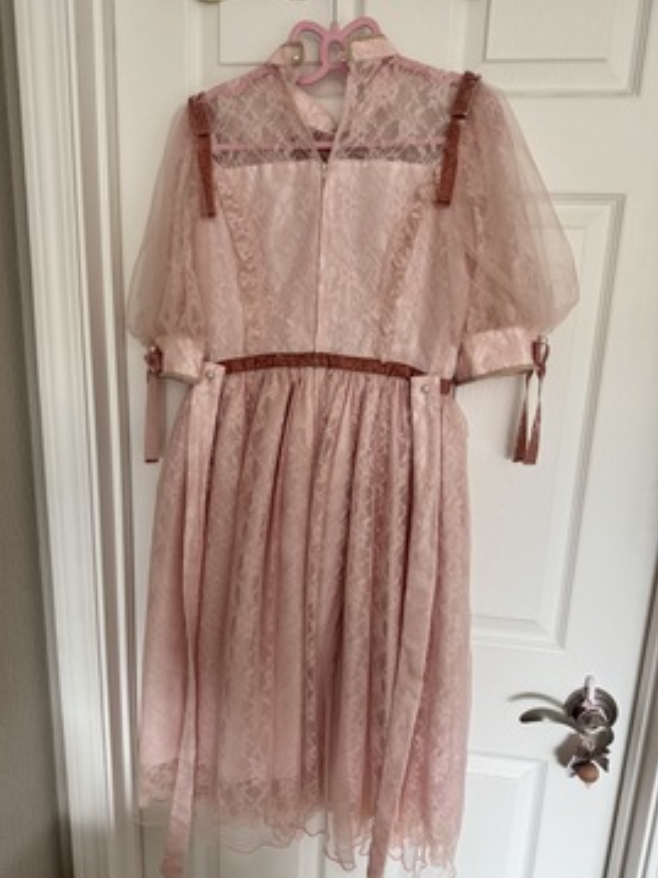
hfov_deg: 54.8
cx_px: 317
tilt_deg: -13.7
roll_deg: -1.7
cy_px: 452
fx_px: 634
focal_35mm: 25
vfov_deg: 69.4
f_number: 1.78
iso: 200
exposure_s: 1/121
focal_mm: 6.76
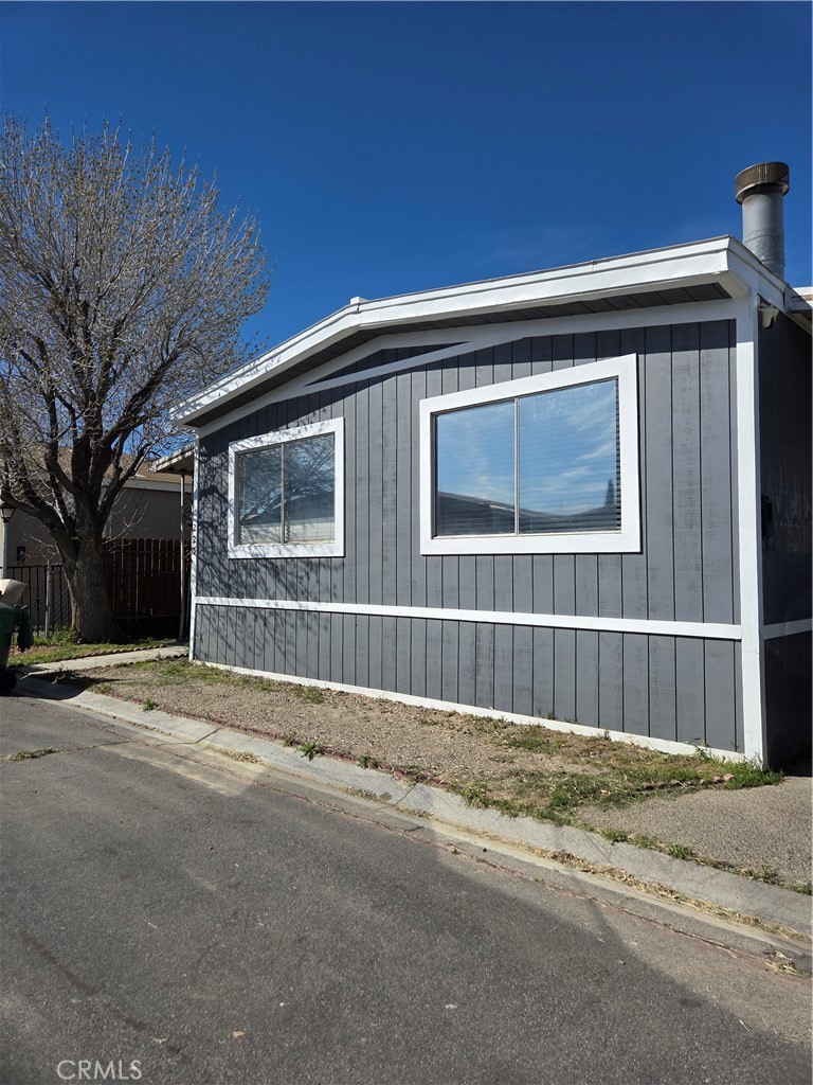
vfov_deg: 73.9
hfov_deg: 58.9
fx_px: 720
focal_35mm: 23
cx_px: 406
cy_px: 542
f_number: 1.8
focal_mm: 5.4
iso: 80
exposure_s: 1/7891
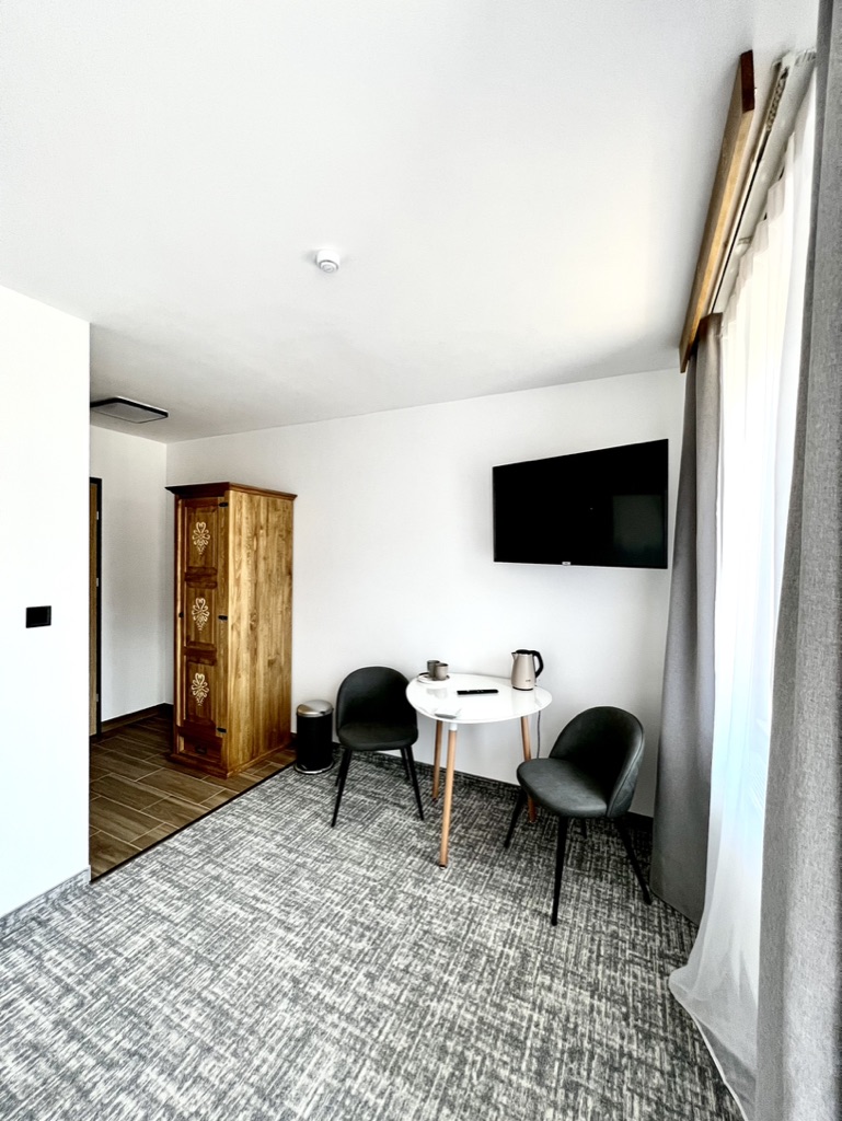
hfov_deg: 90.0
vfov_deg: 106.2
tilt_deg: -1.2
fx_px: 421
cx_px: 421
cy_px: 560
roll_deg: +0.2
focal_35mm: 13
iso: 125
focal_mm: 1.57
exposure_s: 1/99
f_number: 1.8
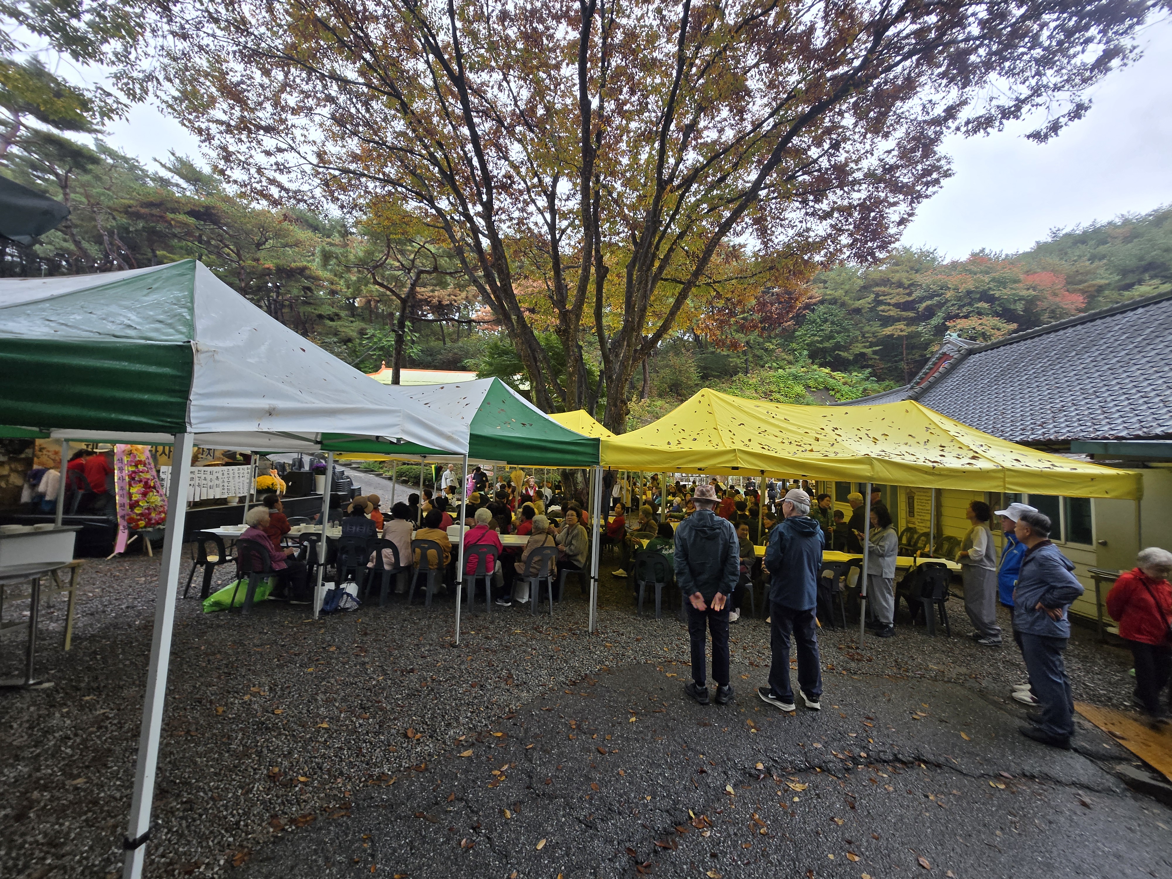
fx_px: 440
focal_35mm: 13
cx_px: 586
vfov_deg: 89.9
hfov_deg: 106.2
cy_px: 440
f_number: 2.2
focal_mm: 1.7
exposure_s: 1/120
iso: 32
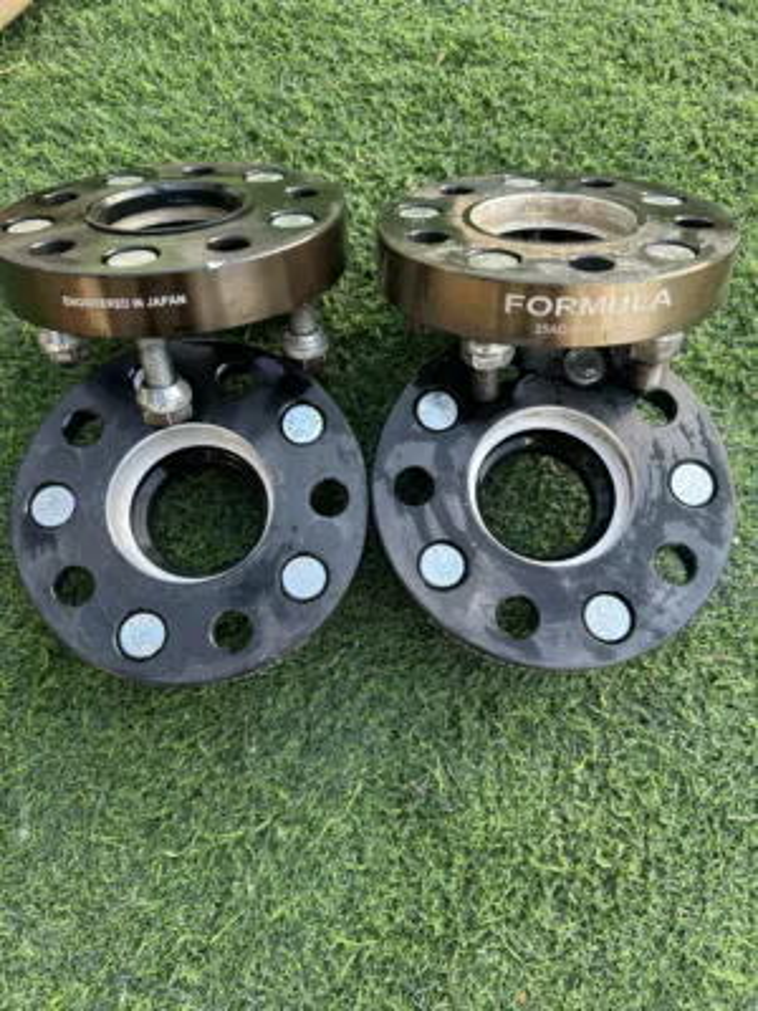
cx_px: 379
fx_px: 701
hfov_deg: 56.8
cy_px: 506
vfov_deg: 71.6
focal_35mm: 24
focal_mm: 6.86
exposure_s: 1/121
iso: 80
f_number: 1.78
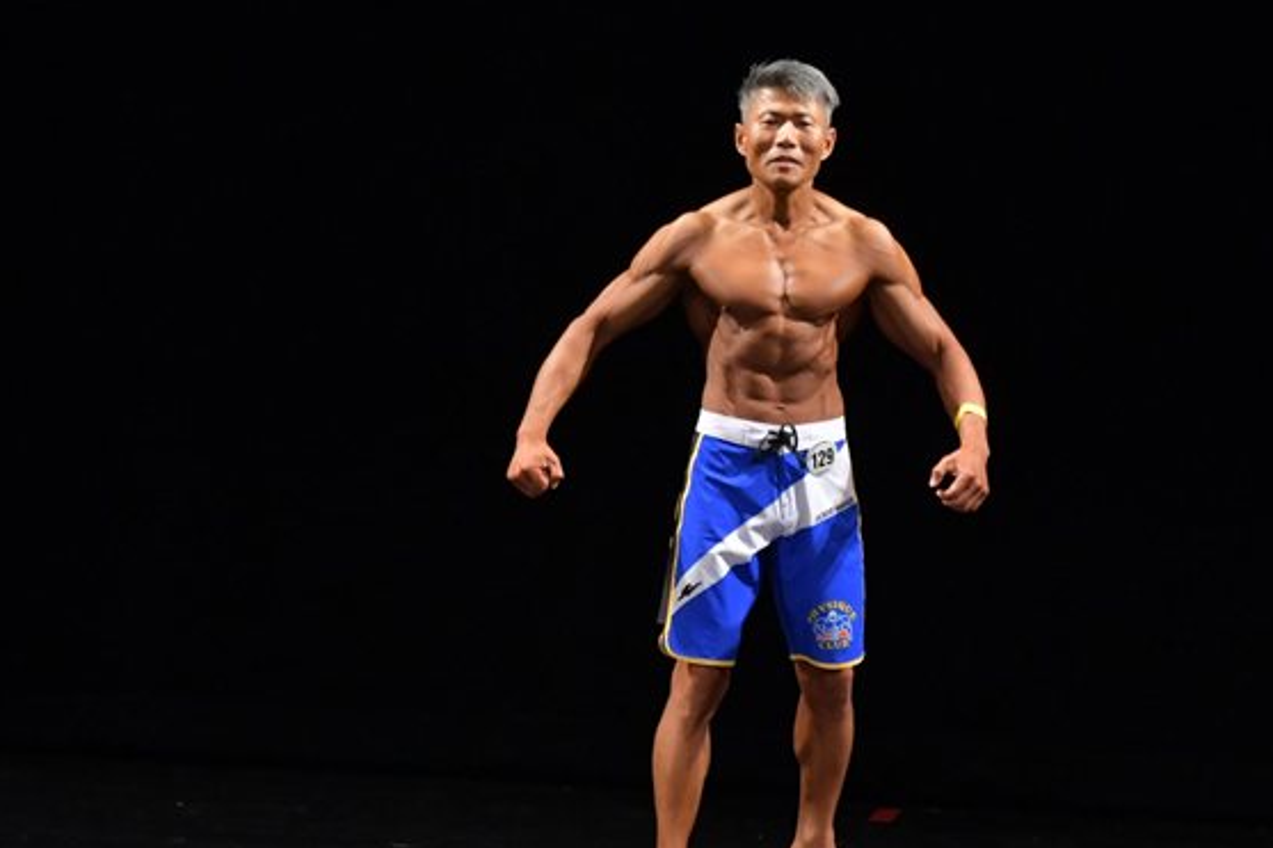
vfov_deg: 3.7
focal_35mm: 376
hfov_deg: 5.5
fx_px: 13291
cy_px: 530
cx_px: 803
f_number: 5.6
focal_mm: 180
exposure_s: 1/400
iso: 3200
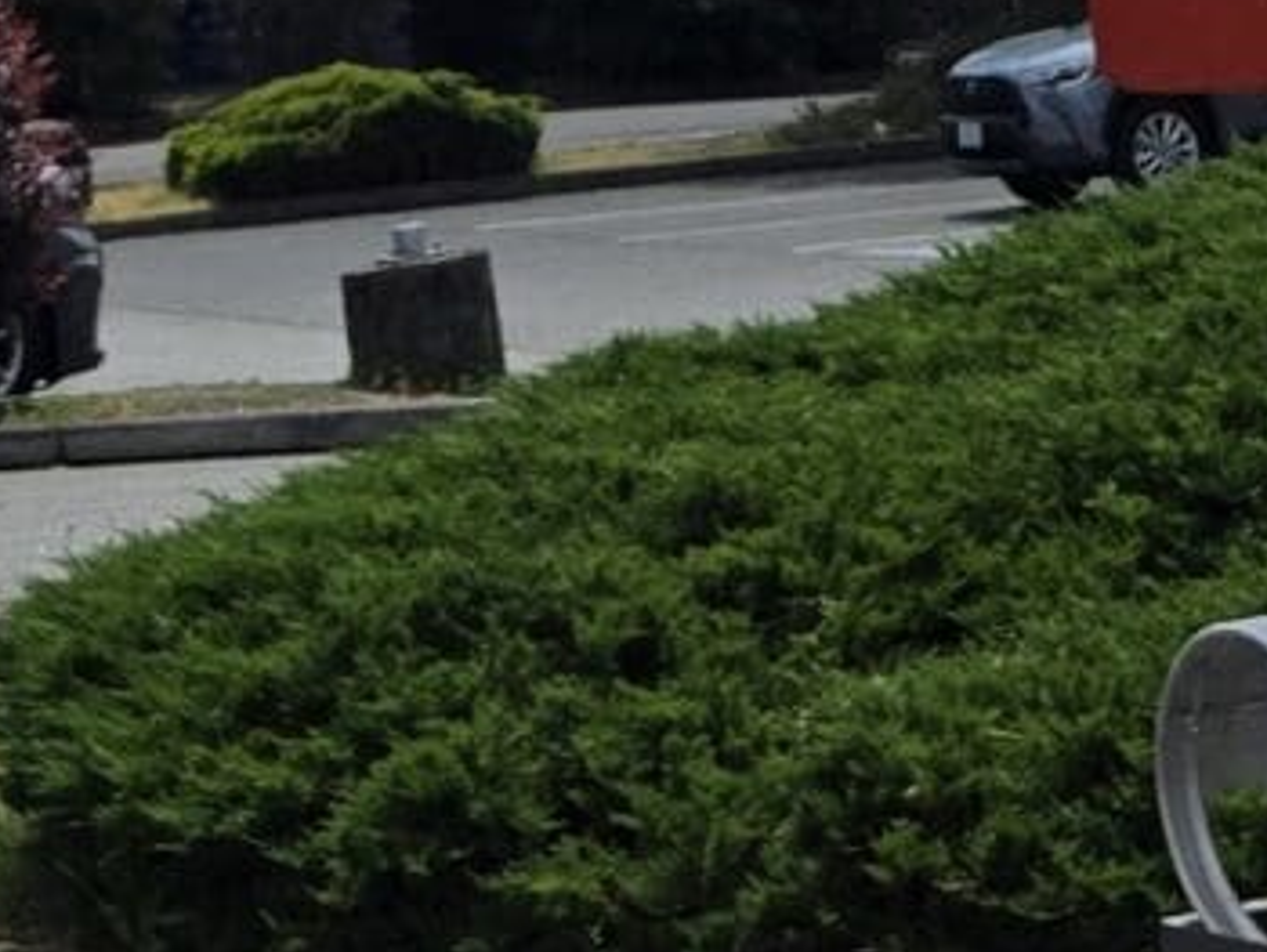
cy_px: -1817
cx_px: 474
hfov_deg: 11.7
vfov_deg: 7.8
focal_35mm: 168
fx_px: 6153
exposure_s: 1/4185
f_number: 1.8
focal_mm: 5.4
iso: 25
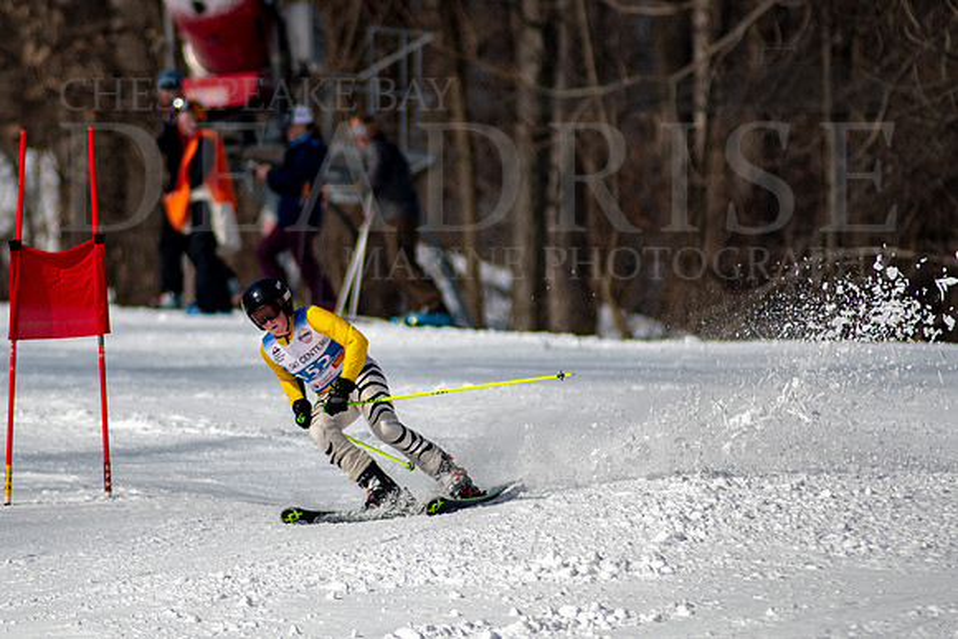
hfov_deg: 3.4
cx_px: 376
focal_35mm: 613
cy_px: 359
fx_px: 16325
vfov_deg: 2.2
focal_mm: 300
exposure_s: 1/6400
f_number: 2.8
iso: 100
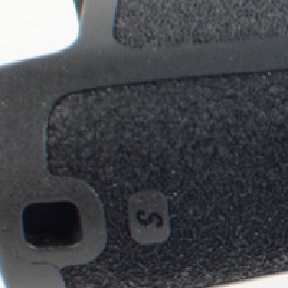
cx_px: 524
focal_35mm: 179
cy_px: -27
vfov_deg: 9.7
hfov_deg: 9.3
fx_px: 1682
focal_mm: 35
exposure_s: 1/200
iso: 200
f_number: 10
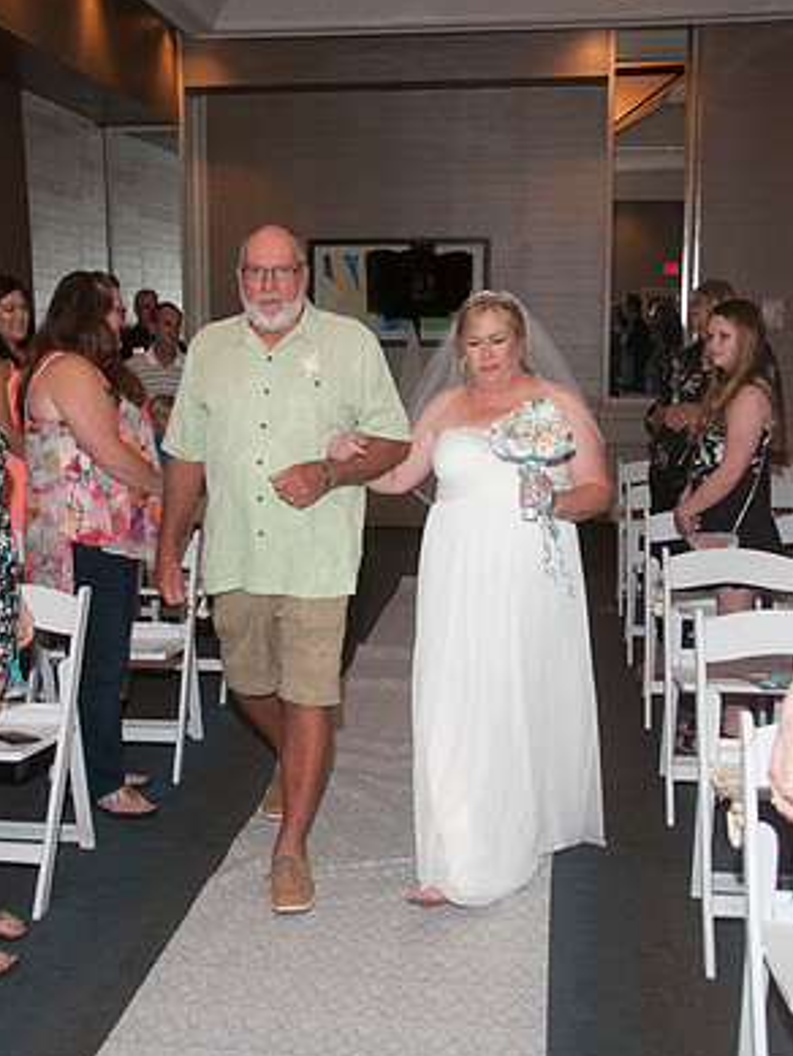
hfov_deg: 36.0
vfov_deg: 46.8
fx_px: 1221
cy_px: 510
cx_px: 395
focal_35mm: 40
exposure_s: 1/125
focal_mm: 24
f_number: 5.6
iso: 800
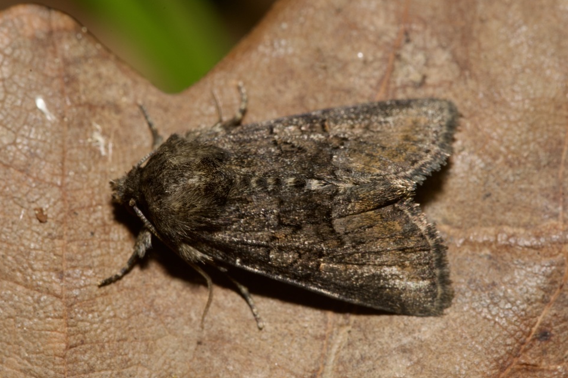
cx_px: 283
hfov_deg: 13.0
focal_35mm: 159
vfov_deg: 8.7
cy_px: 188
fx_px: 2501
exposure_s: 1/60
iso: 250
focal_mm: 105
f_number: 32
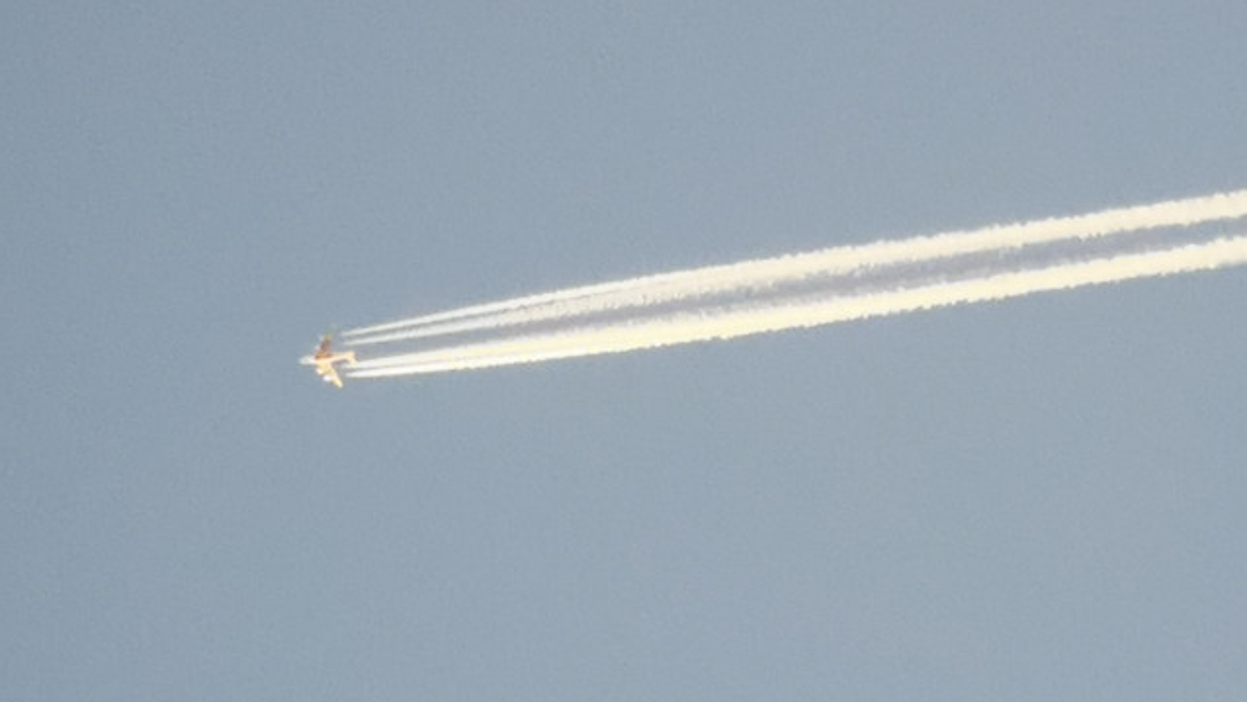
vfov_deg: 4.1
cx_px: 624
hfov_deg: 7.3
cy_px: 262
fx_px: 9722
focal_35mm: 294
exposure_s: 1/100
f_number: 2.4
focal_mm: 7.48
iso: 100
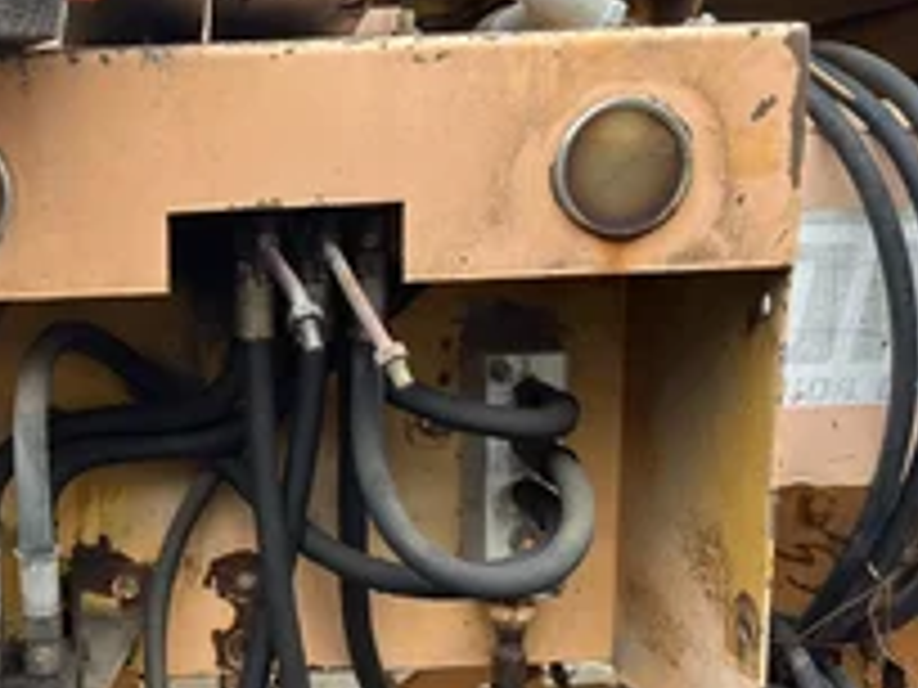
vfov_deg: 28.5
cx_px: 162
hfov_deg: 36.0
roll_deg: -1.3
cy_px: 405
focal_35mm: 51
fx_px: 1352
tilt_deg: -9.3
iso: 50
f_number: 1.6
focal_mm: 5.1
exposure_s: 1/447
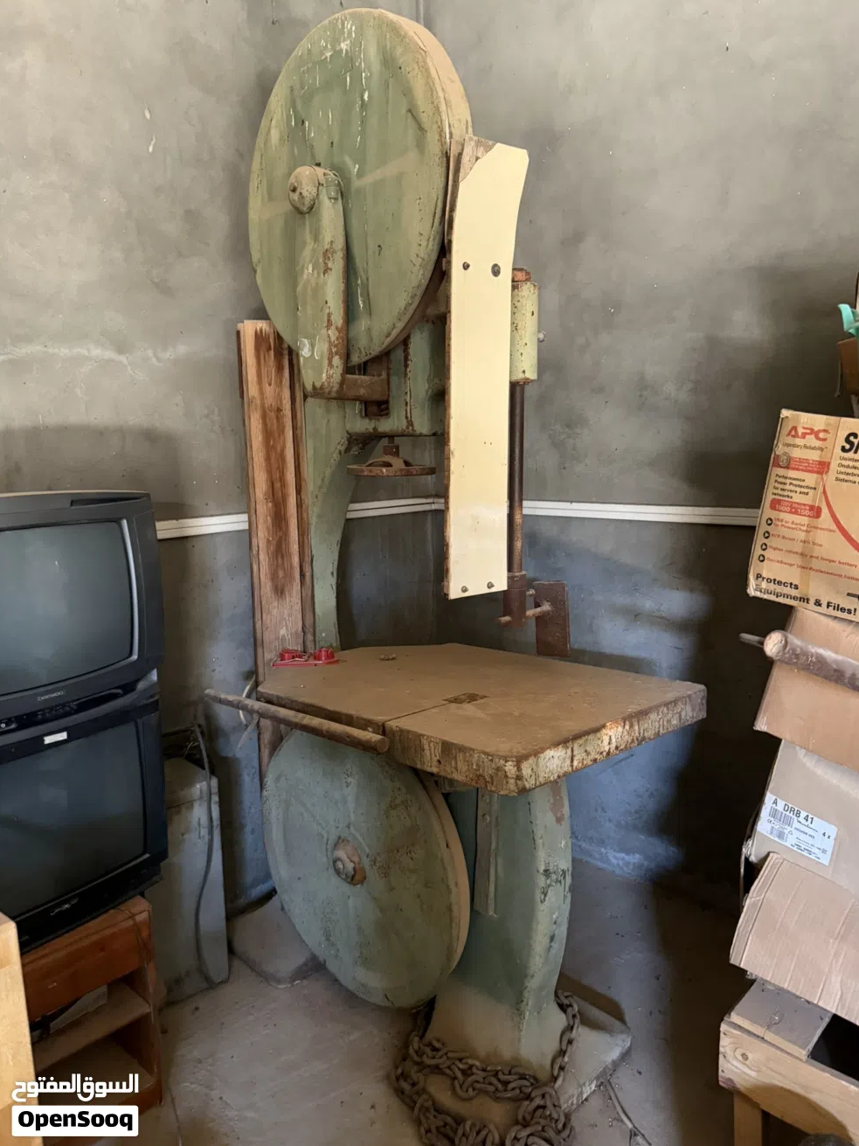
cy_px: 561
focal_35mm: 25
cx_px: 438
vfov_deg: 69.4
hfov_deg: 54.9
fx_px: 827
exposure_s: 1/32
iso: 1000
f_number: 1.78
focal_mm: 6.76
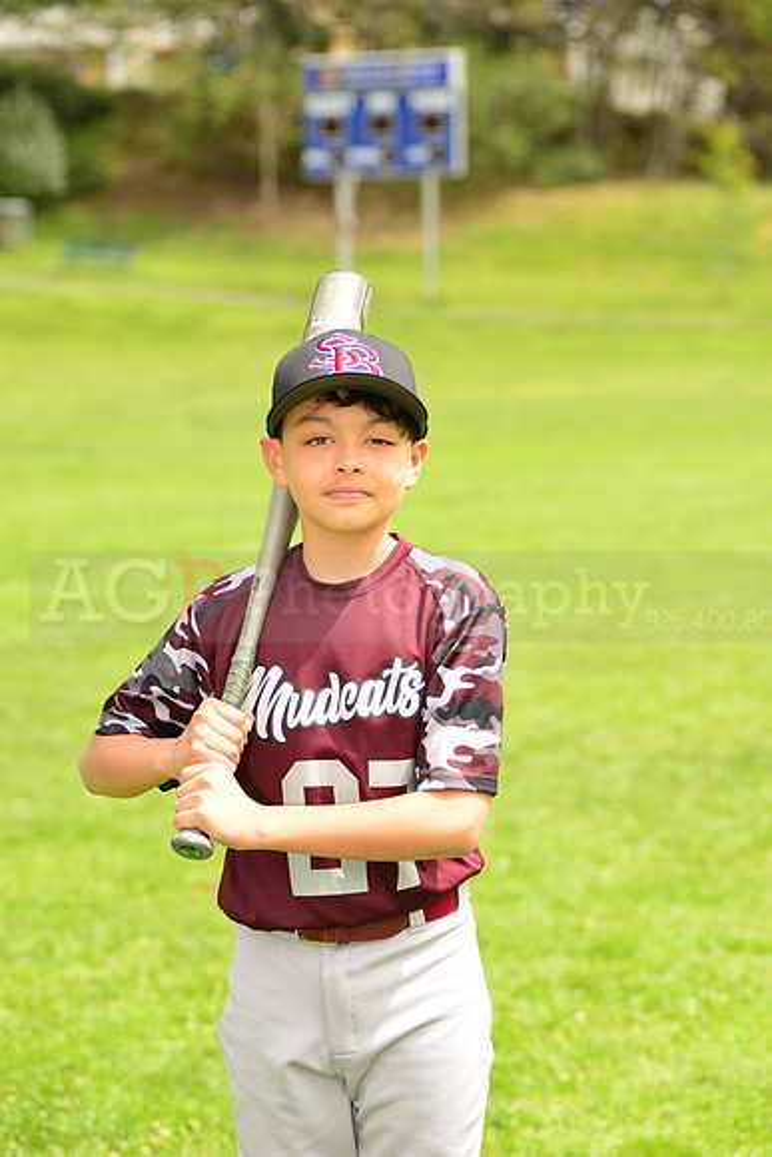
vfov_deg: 18.6
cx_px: 386
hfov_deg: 12.5
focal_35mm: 110
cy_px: 578
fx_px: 3536
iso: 100
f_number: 5
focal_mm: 110
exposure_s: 1/250
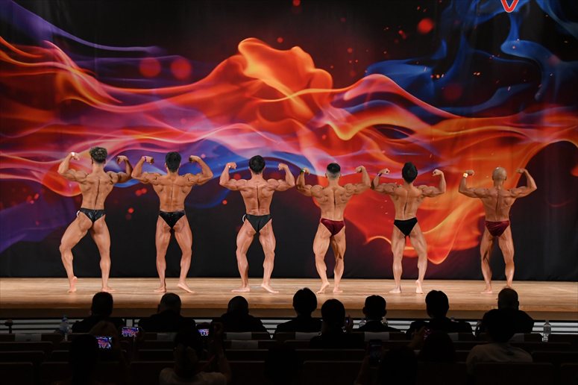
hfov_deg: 20.0
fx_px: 1637
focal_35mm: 102
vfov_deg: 13.4
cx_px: 289
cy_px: 192
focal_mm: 68
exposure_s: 1/400
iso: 3200
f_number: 5.6
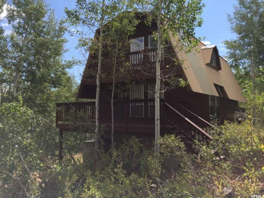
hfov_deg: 61.7
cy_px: 99
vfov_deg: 48.2
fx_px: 221
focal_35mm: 29
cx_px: 132
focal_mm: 4.15
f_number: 2.2
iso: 32
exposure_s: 1/1522
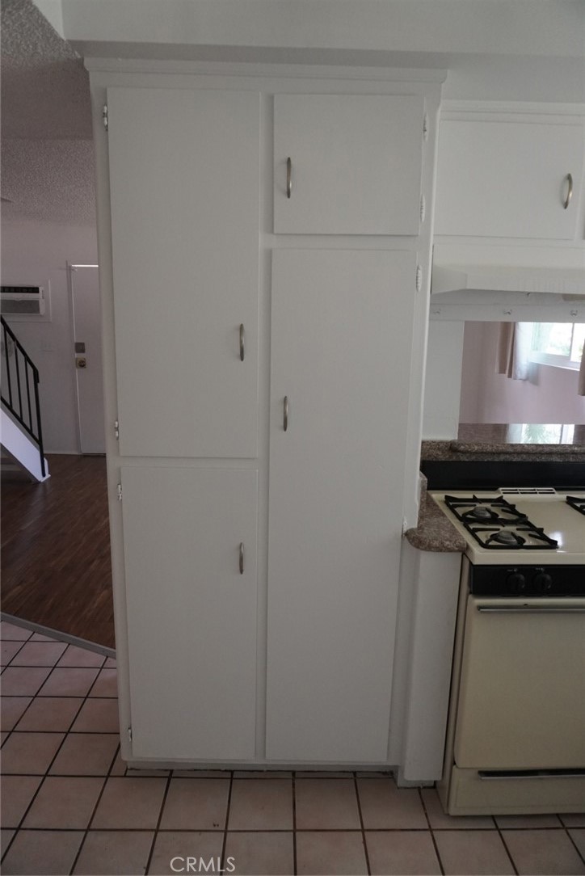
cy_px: 438
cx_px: 292
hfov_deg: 53.2
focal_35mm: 24
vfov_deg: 73.7
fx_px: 584
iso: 1600
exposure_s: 1/160
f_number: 4
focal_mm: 16
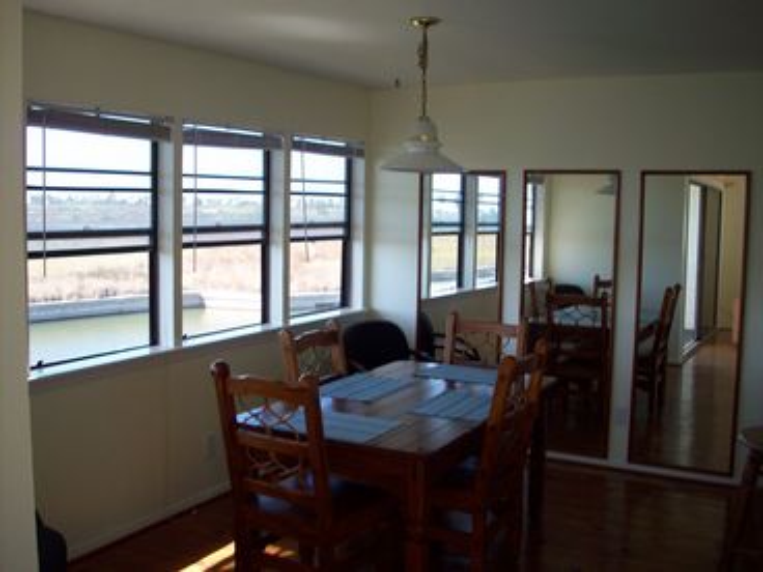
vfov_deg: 38.7
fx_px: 816
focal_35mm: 37
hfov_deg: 50.1
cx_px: 382
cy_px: 286
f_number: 2.8
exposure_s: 1/126
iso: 80
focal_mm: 6.2
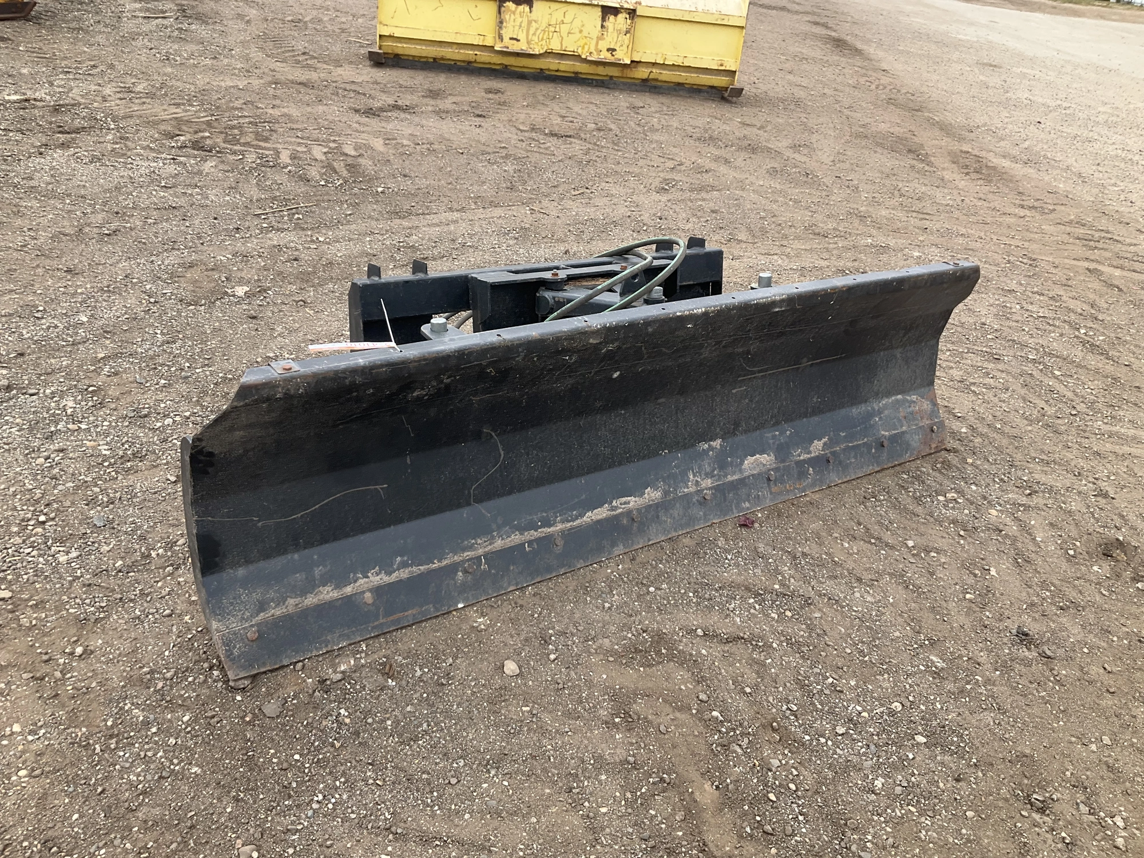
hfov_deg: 61.7
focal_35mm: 29
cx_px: 572
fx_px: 958
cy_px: 429
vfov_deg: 48.2
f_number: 1.8
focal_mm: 3
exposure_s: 1/495
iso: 25
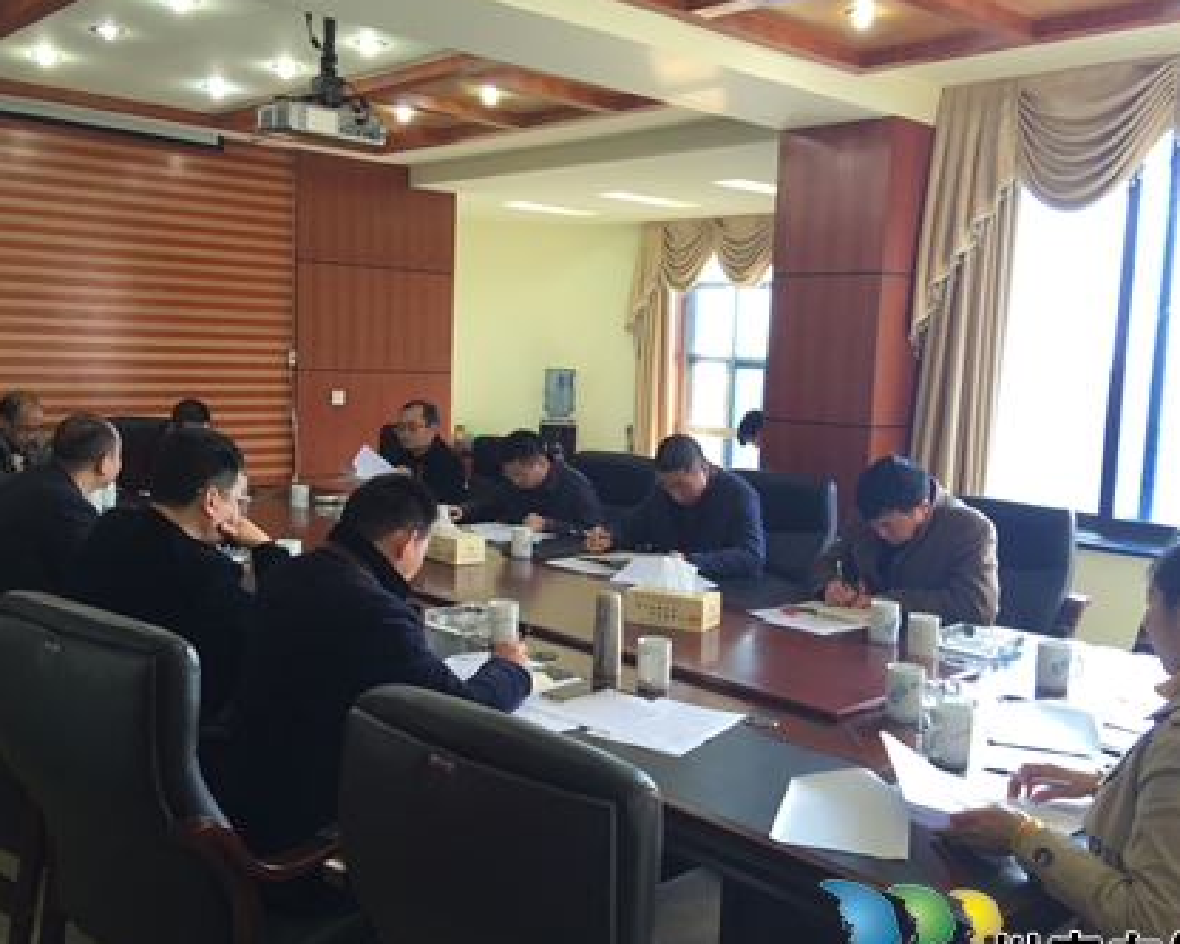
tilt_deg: -6.4
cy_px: 506
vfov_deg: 43.3
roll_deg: -1.9
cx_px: 570
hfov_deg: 52.8
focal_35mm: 34
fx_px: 1188
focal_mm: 4.15
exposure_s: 1/50
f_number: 2.2
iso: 40
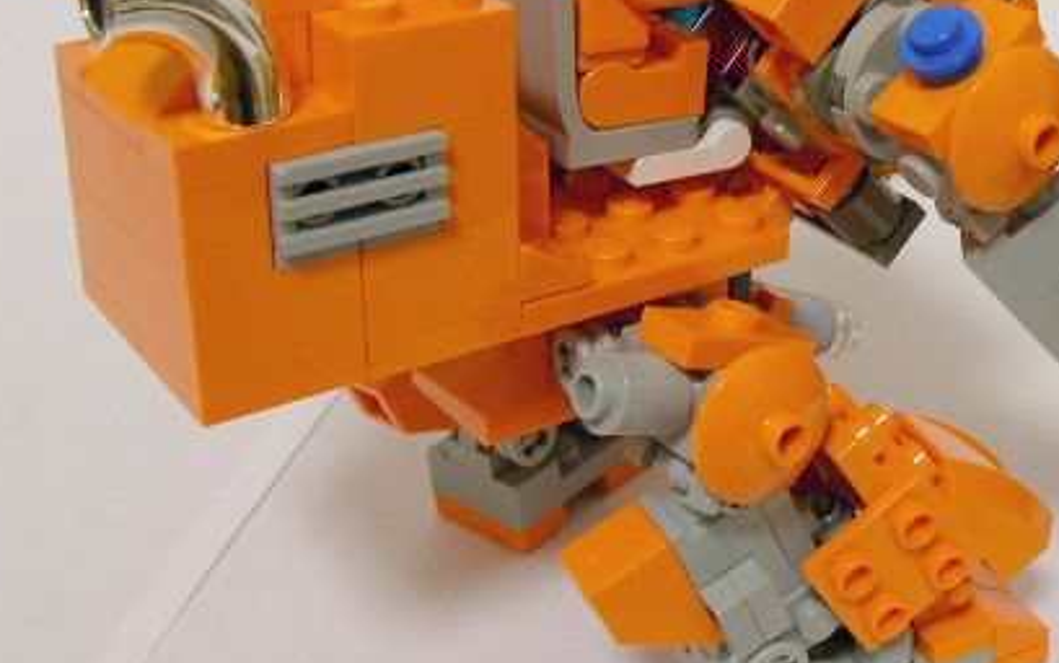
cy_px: 176
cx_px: 790
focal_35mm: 63
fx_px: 1819
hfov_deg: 31.9
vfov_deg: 20.5
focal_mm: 5.8
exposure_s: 1/12.2
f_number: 3.5
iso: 100
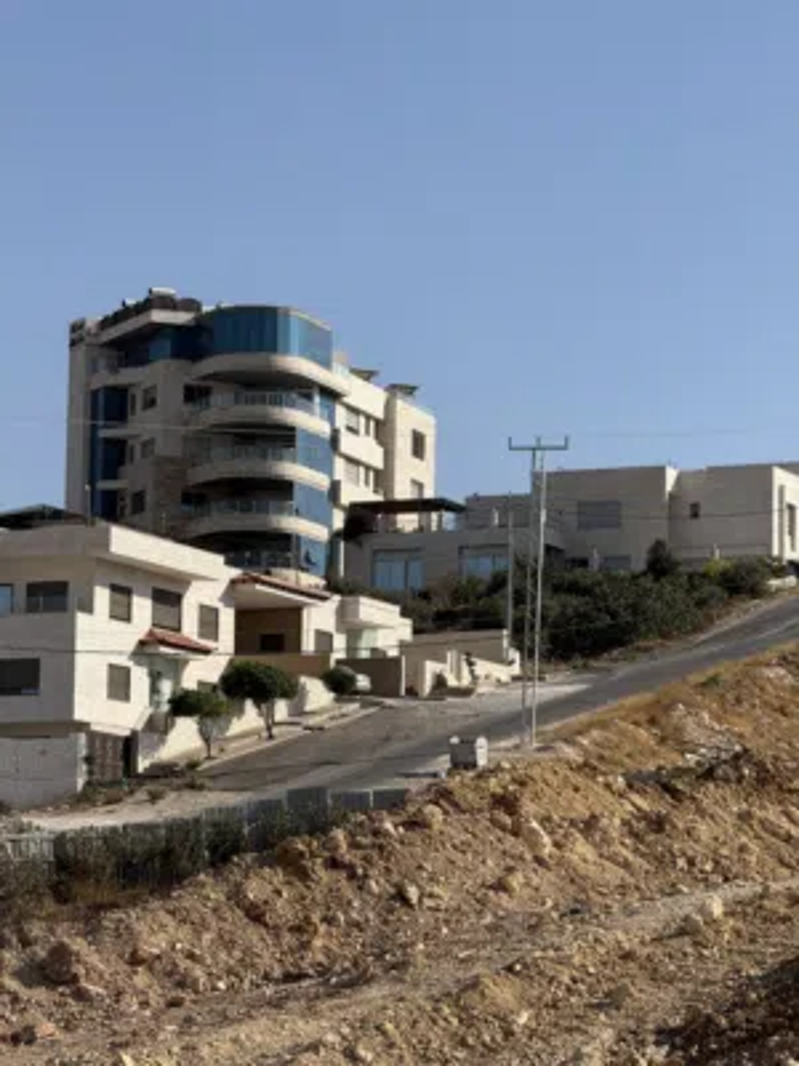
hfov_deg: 12.3
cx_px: 400
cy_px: 533
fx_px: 3693
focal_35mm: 120
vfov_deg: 16.4
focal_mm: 15.66
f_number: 2.8
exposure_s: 1/2212
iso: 50
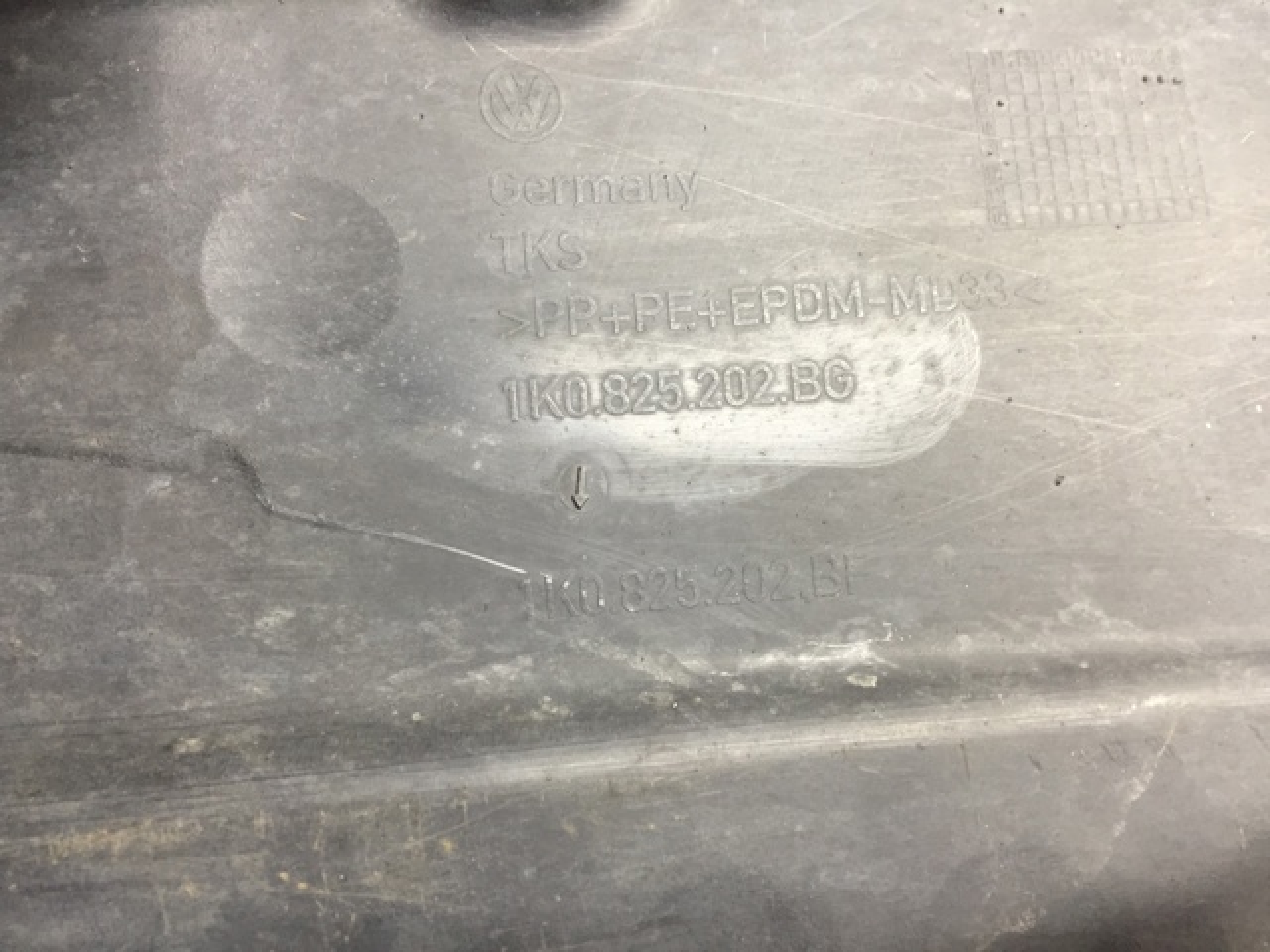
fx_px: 1064
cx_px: 635
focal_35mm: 29
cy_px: 476
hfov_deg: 61.7
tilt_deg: -45.2
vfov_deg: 48.2
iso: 125
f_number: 2.2
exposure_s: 1/33
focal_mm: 4.15
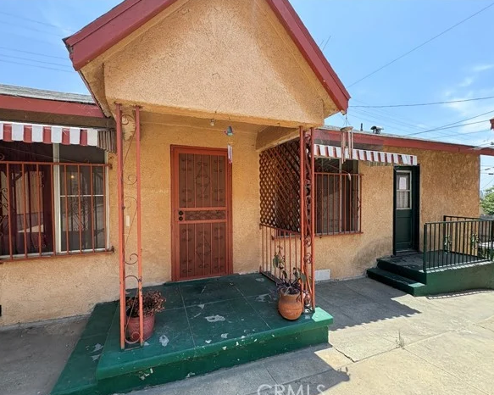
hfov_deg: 96.6
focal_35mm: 15
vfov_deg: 84.0
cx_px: 227
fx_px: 219
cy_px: 201
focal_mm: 2.22
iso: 64
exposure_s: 1/392
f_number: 2.2
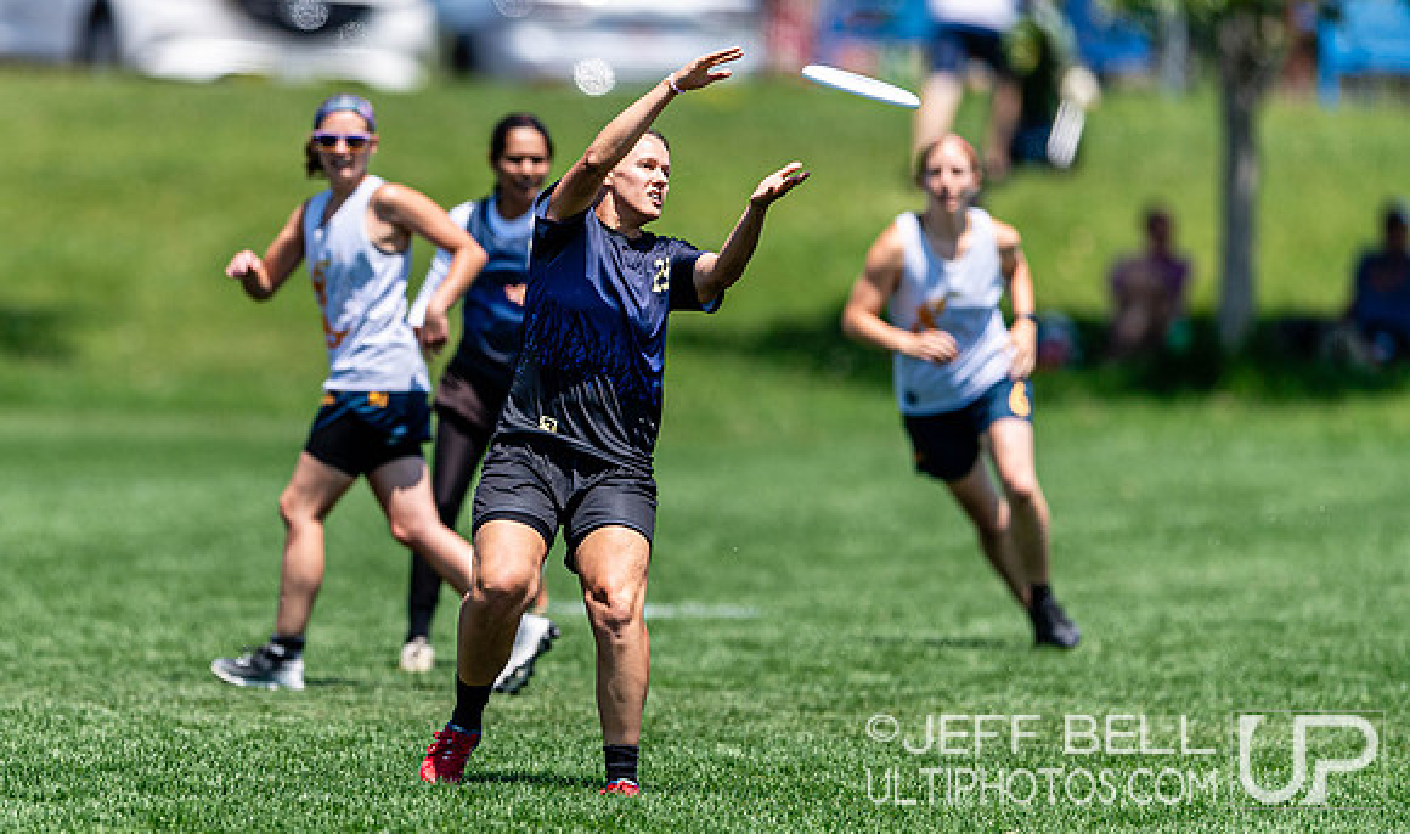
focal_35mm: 624
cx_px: 437
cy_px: 394
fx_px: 23605
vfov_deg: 2.0
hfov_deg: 3.4
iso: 140
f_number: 2.8
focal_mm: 400
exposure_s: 1/2500
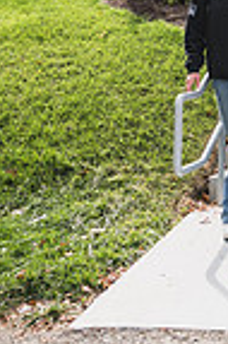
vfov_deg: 23.0
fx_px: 781
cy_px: -55
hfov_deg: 15.2
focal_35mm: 82
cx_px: 353
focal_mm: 26
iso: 160
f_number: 3.5
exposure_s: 1/1000
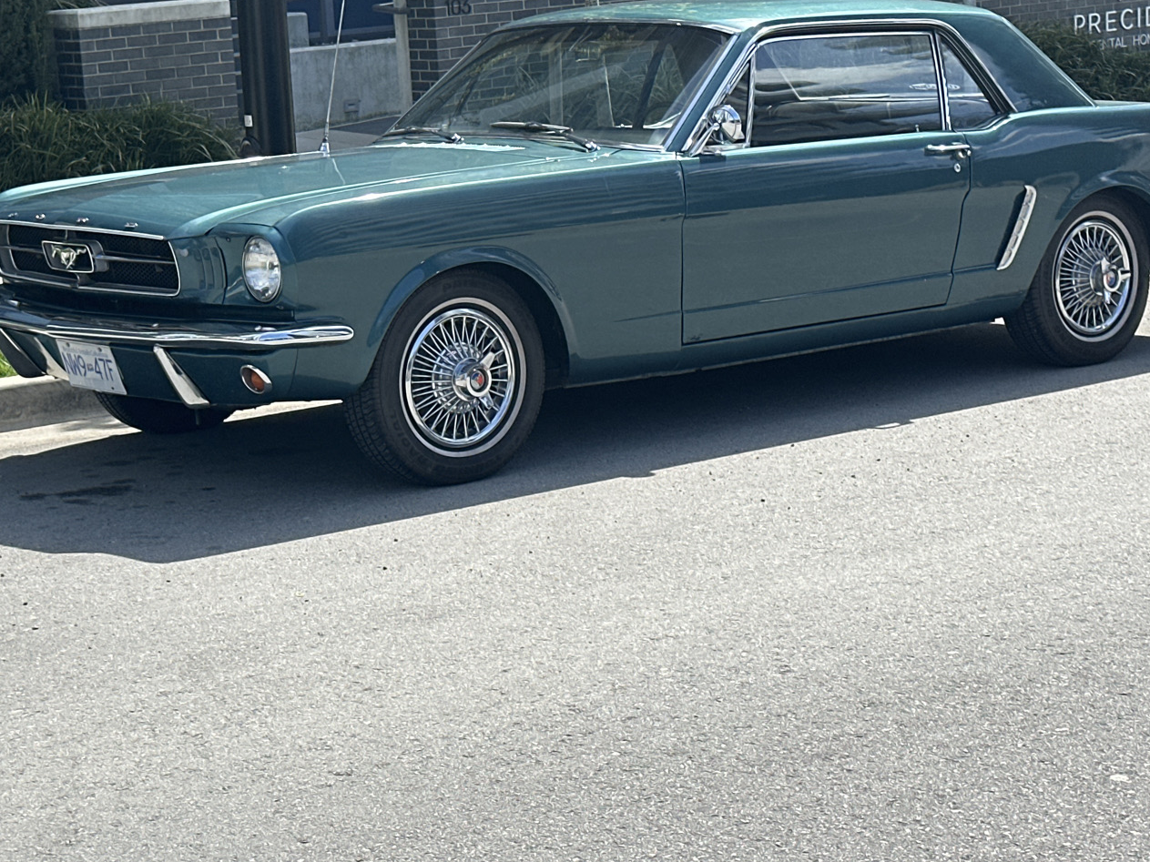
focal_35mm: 76
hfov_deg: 25.6
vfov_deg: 19.3
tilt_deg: -8.8
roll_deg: +3.8
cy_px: 277
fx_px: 2525
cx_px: 408
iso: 64
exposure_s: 1/2114
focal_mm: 6.86
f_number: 1.78
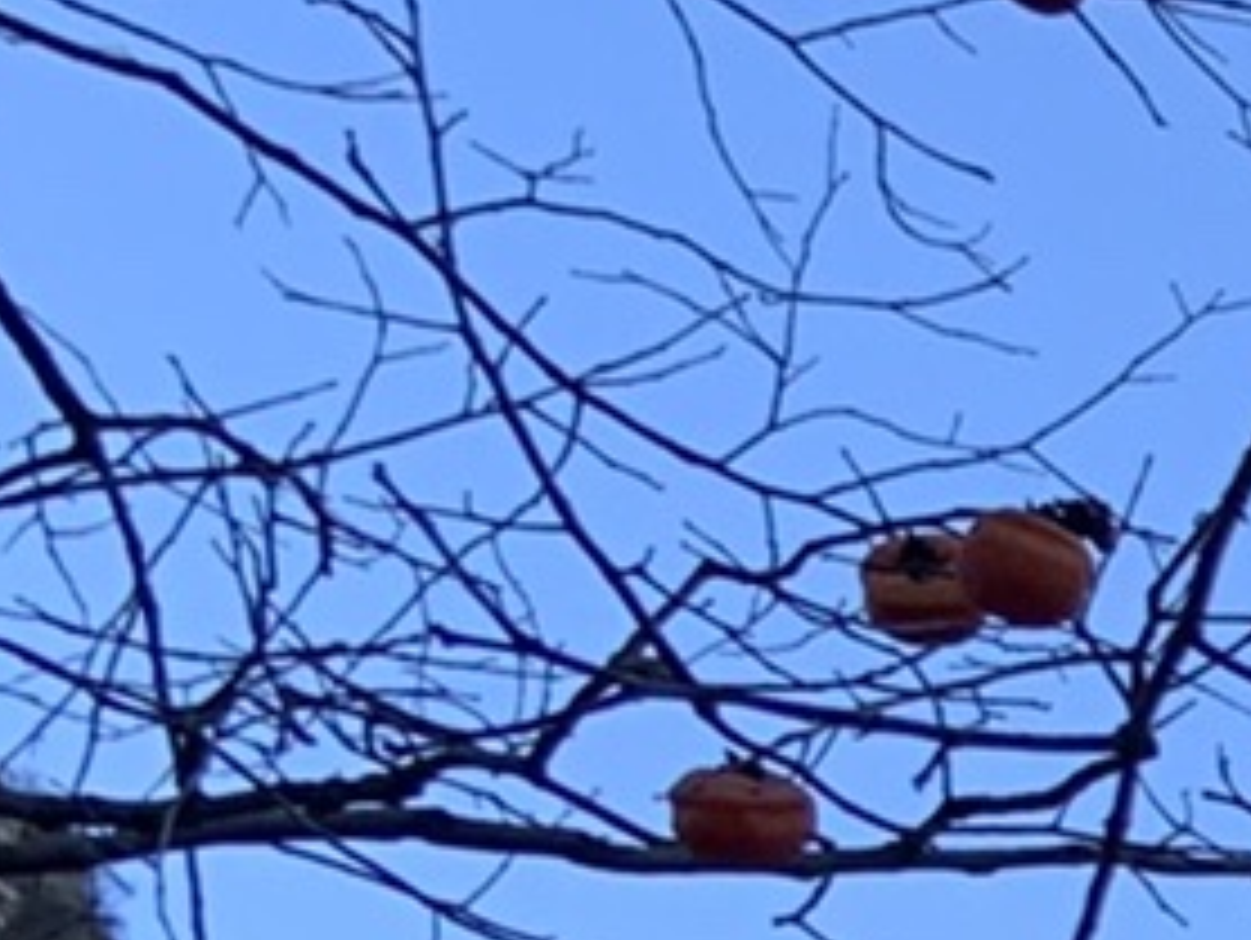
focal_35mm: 187
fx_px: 6764
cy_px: 1673
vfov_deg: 7.7
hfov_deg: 9.0
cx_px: 3501
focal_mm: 4.25
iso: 25
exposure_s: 1/743
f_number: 1.8
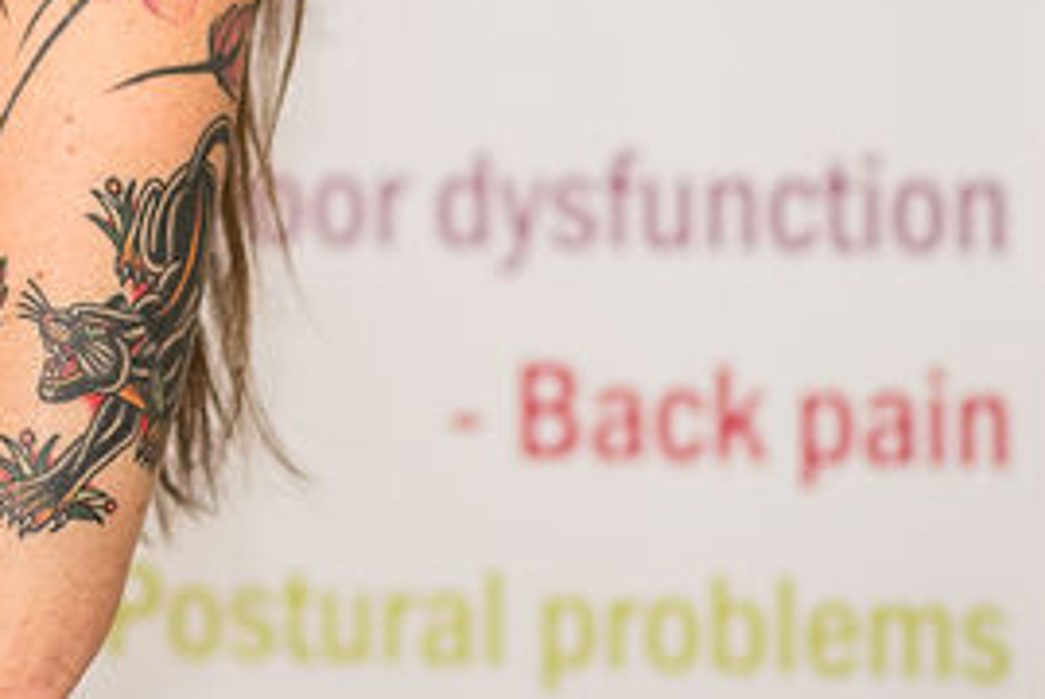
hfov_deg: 6.1
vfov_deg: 4.1
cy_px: -192
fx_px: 9822
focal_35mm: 338
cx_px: -159
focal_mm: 85
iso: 400
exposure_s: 1/250
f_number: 2.8
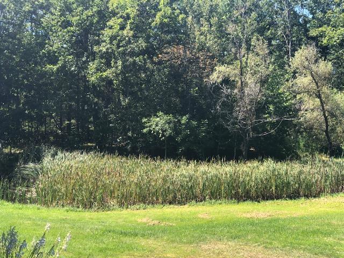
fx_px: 566
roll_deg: -0.8
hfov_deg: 33.8
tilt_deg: -1.2
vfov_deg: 25.7
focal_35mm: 57
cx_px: 172
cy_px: 129
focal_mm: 6.6
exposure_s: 1/236
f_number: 2.8
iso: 20
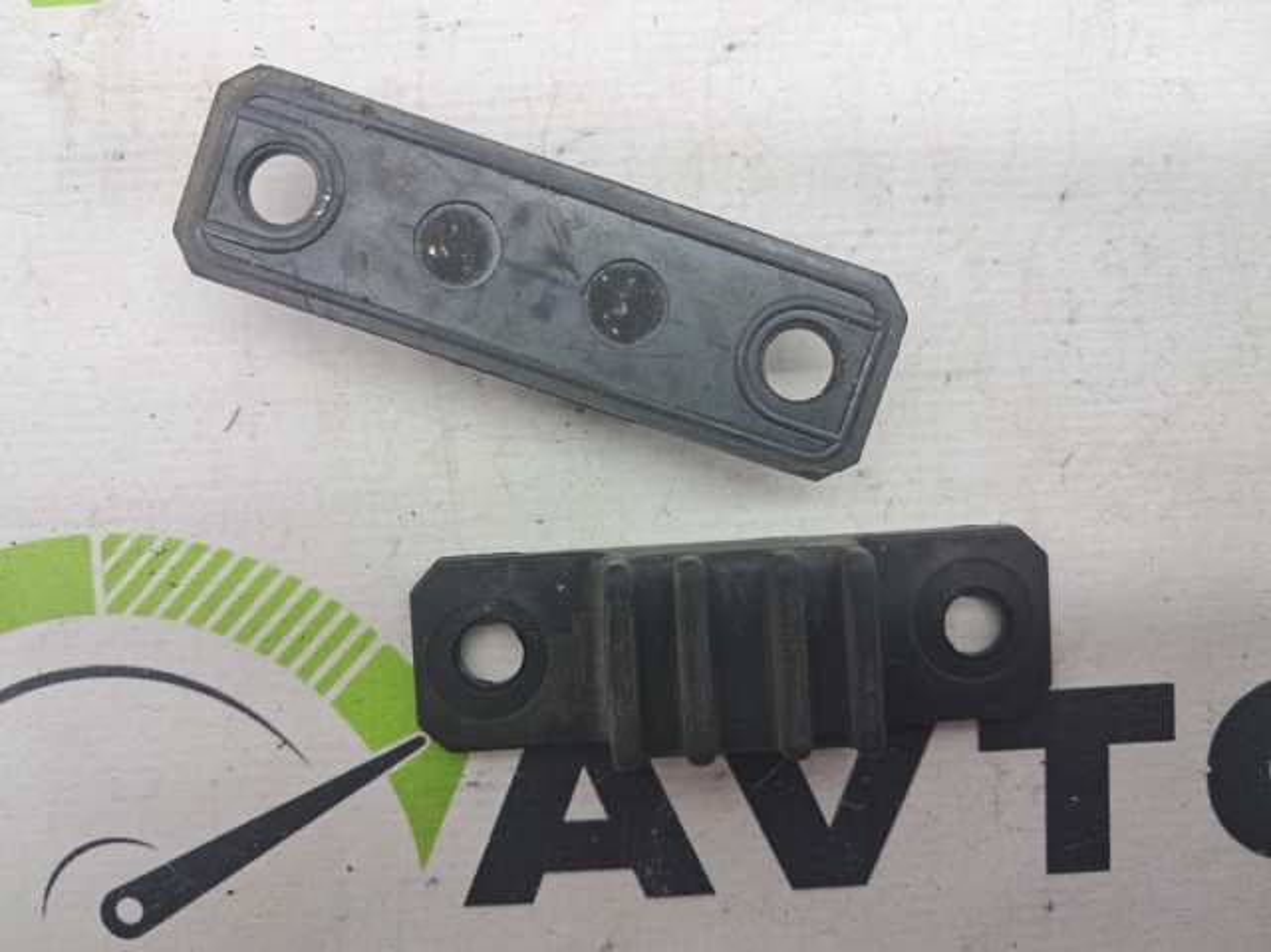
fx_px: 991
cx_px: 636
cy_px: 476
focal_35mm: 27
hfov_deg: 65.4
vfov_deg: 51.3
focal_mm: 4
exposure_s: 1/50
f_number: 1.8
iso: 50
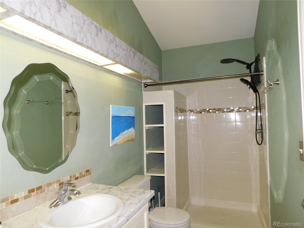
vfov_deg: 58.9
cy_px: 114
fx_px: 202
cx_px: 152
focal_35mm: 23
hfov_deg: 73.9
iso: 200
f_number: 3
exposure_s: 1/30
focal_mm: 4
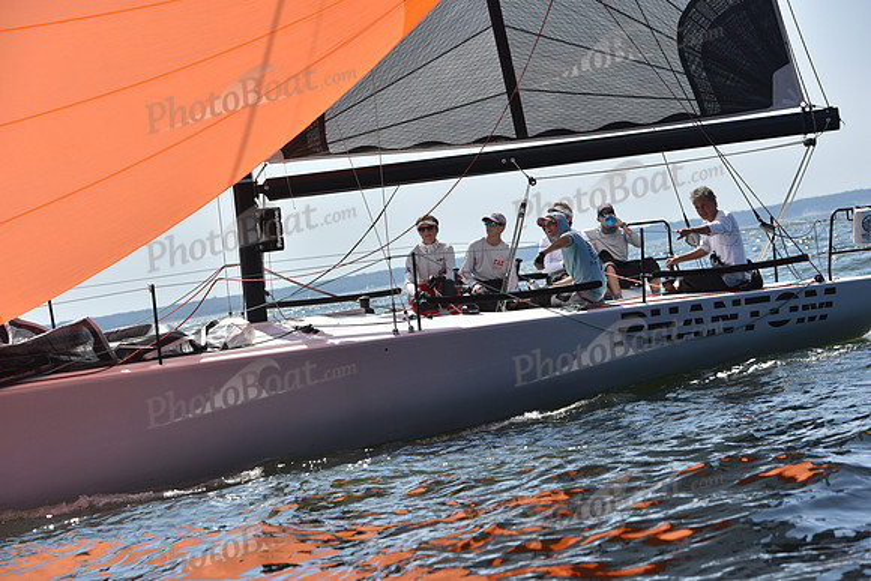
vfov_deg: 11.8
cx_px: 436
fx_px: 2807
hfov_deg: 17.6
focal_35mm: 116
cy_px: 290
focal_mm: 116
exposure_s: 1/1250
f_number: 7.1
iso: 250
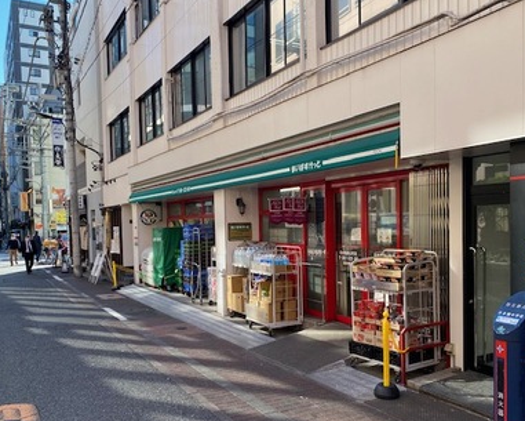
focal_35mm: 32
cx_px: 276
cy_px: 243
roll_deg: +0.6
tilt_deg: -4.3
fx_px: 497
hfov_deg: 55.6
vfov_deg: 45.7
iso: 32
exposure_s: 1/391
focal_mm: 4.25
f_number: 1.8
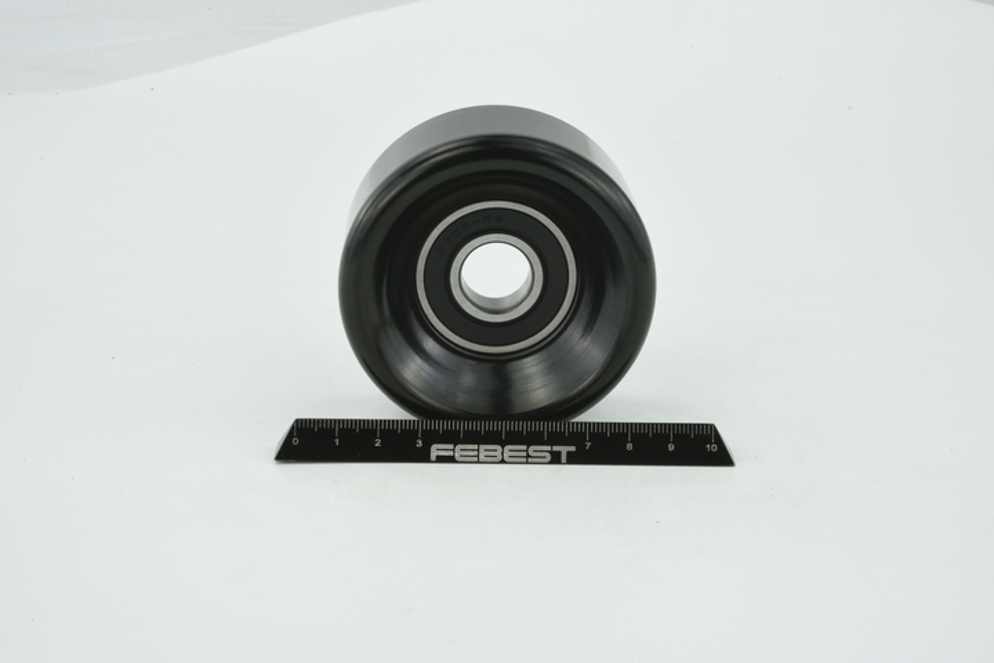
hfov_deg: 33.4
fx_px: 1657
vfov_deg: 22.6
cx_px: 497
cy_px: 332
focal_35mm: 60
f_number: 32
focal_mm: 60
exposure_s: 1/3
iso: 64
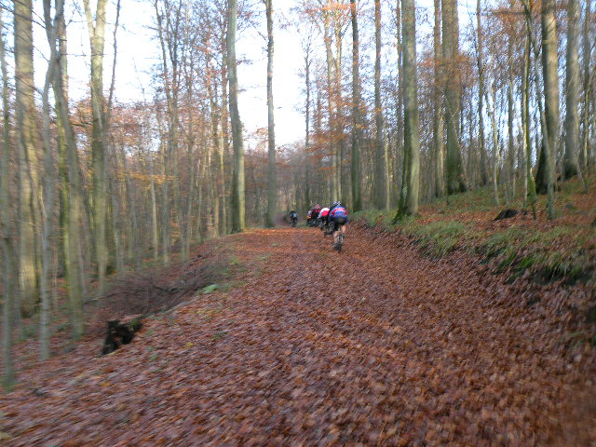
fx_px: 568
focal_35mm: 33
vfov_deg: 42.9
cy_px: 224
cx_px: 298
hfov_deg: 55.4
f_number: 3.2
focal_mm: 5.8
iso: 104
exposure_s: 1/59.7
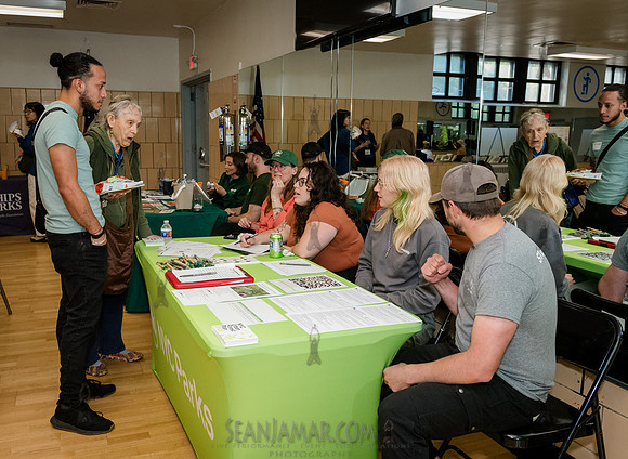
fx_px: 578
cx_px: 284
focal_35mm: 32
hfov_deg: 56.9
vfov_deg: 43.3
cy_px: 229
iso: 4000
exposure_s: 1/250
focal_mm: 29
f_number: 4.5
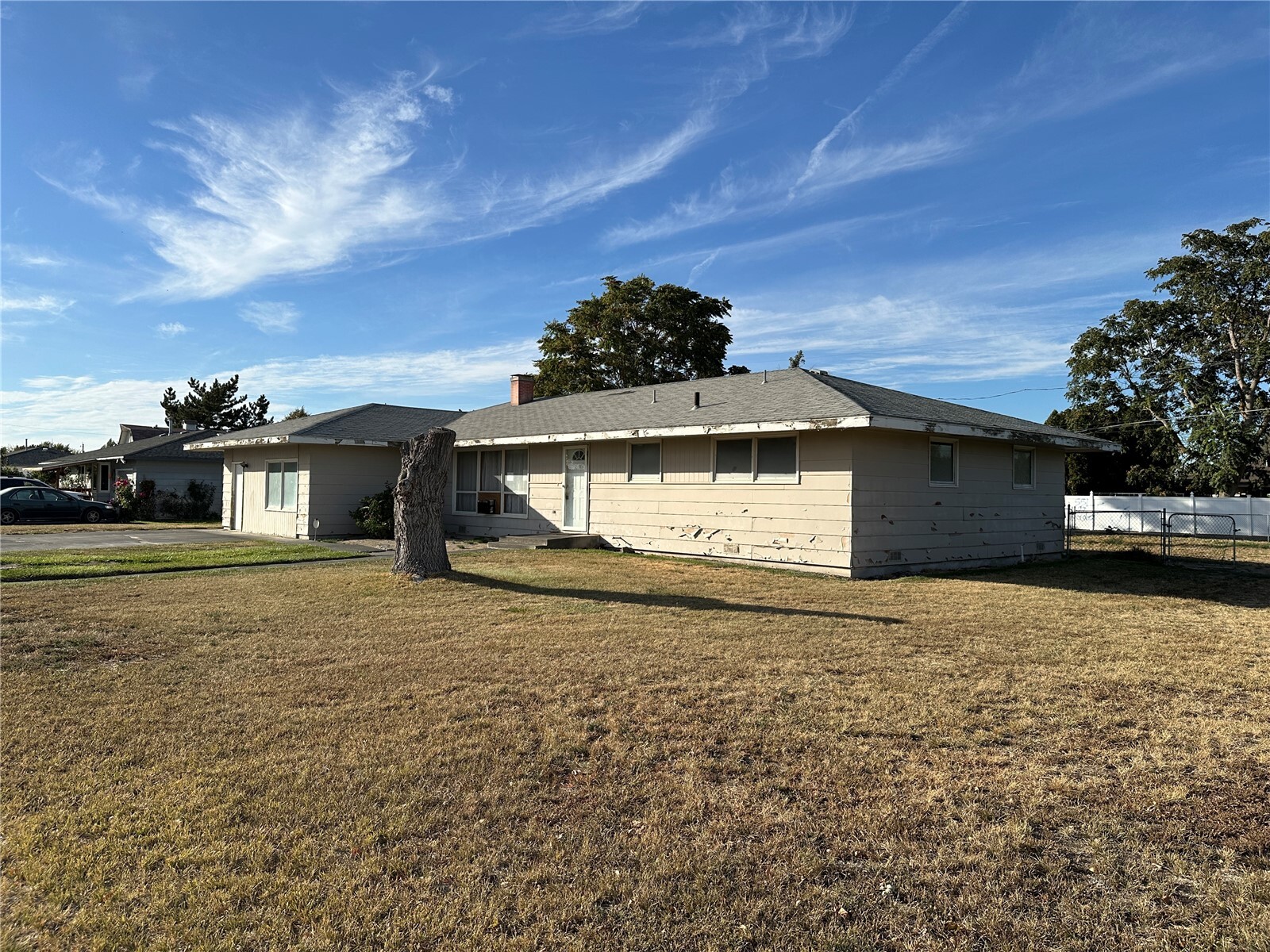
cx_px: 635
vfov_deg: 56.8
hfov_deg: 71.6
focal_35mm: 24
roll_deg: -0.7
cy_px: 476
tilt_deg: +1.6
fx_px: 881
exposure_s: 1/5263
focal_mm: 6.86
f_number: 1.78
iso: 80
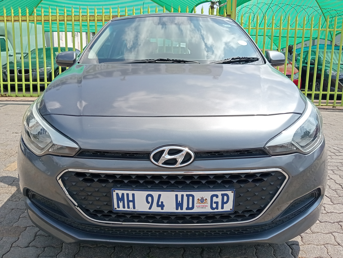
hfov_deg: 63.4
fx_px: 278
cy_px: 129
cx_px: 172
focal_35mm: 28
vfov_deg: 49.9
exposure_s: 1/800
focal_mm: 3.98
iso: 101
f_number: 1.8
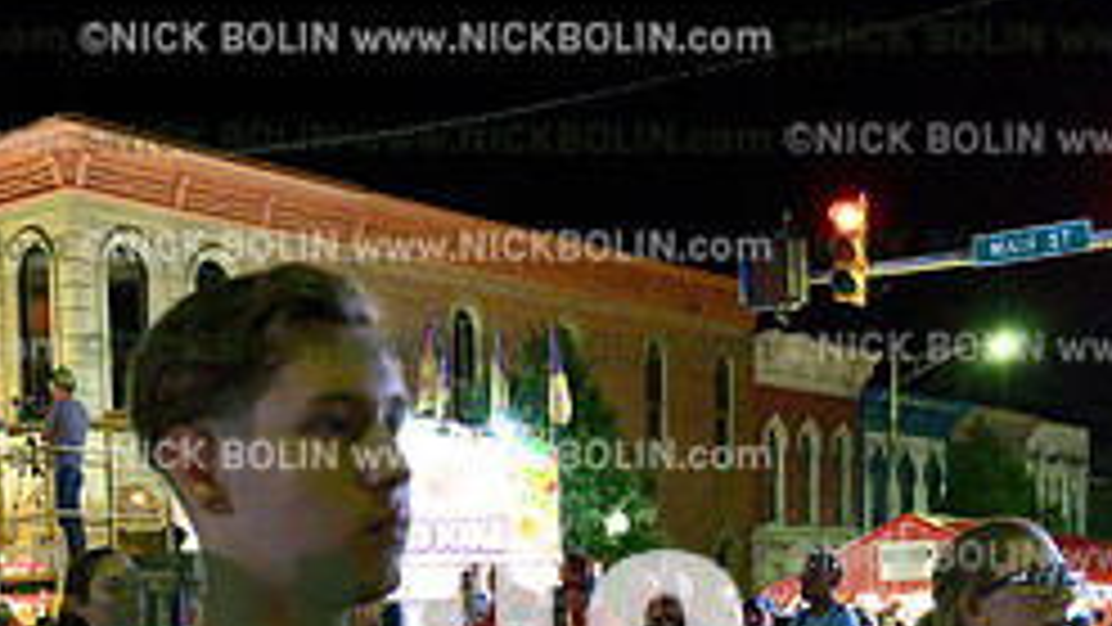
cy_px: 766
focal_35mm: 59
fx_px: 1740
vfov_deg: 19.2
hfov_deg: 35.3
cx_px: 423
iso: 32000
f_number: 4
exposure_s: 1/400
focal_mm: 24
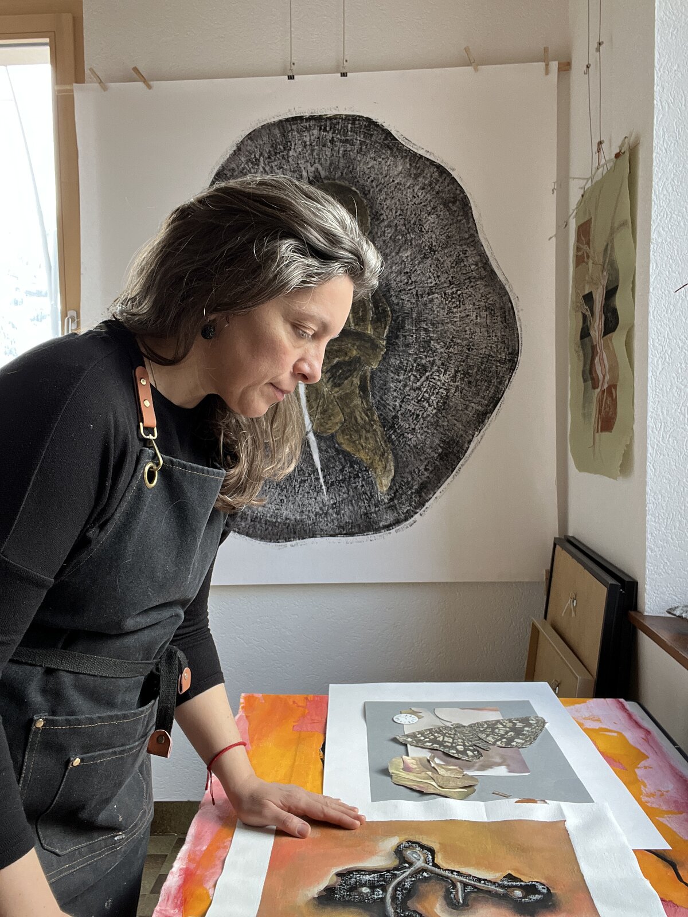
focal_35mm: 30
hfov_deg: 46.8
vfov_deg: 60.0
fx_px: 795
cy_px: 458
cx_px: 344
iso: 100
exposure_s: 1/50
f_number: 2.2
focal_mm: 2.71
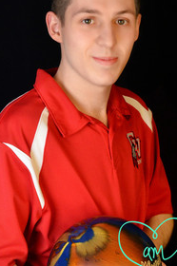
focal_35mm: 107
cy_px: 134
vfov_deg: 19.1
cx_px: 92
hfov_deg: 12.8
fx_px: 791
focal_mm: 50
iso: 3200
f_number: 11
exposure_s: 1/60
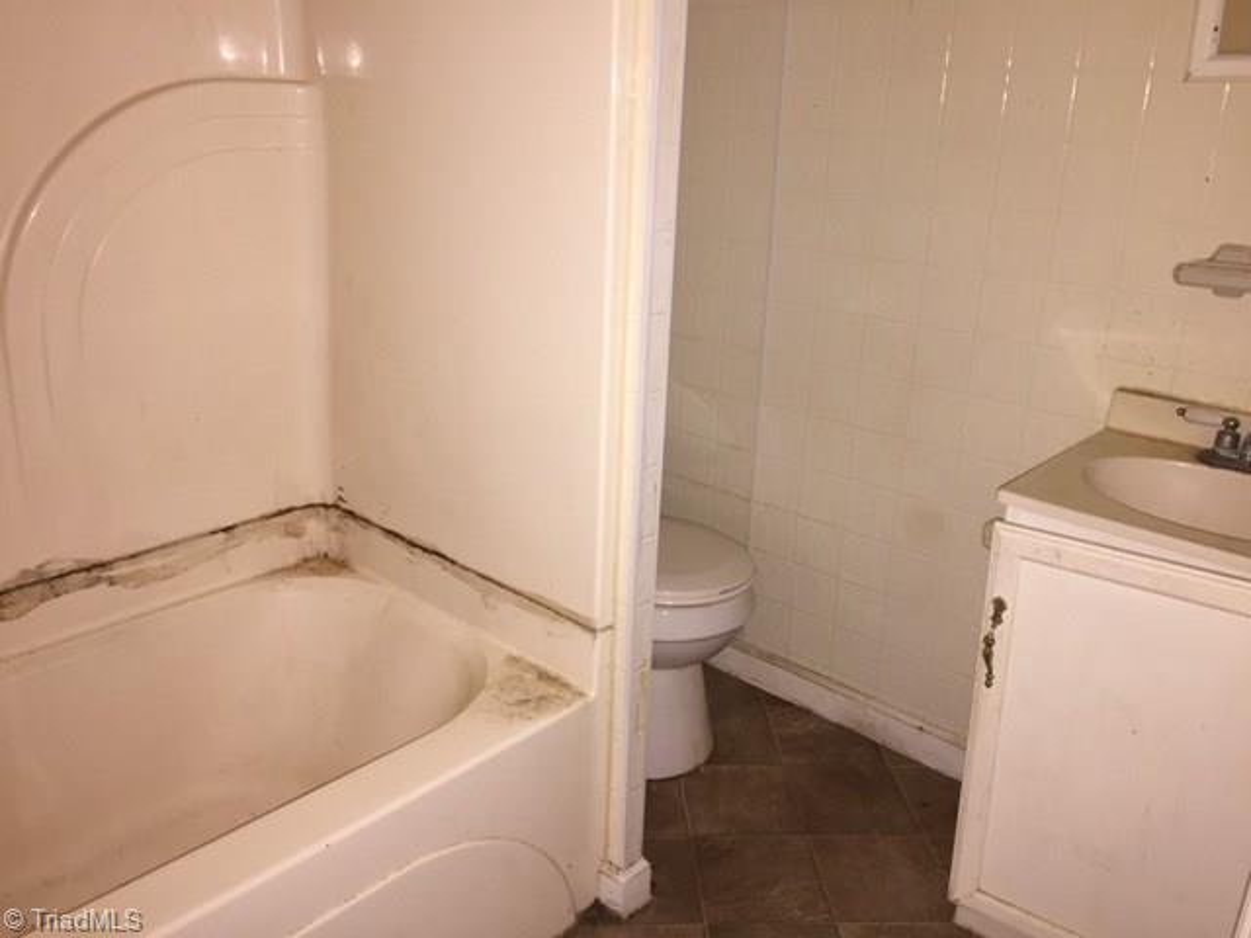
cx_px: 626
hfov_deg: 61.7
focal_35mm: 29
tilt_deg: -20.7
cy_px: 469
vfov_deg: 48.2
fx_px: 1048
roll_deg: -2.0
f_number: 2.2
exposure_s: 1/16
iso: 100
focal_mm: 4.15
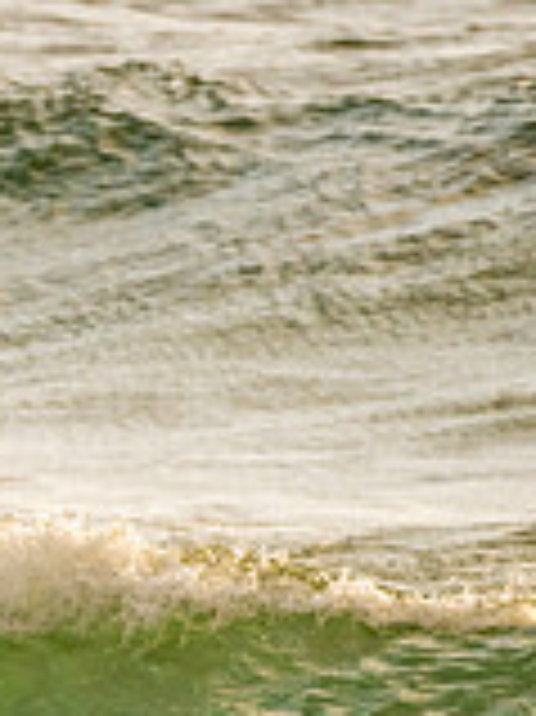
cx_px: -685
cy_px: 757
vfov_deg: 0.9
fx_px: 44365
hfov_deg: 0.7
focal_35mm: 2146
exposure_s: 1/500
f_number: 5.6
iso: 360
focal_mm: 500
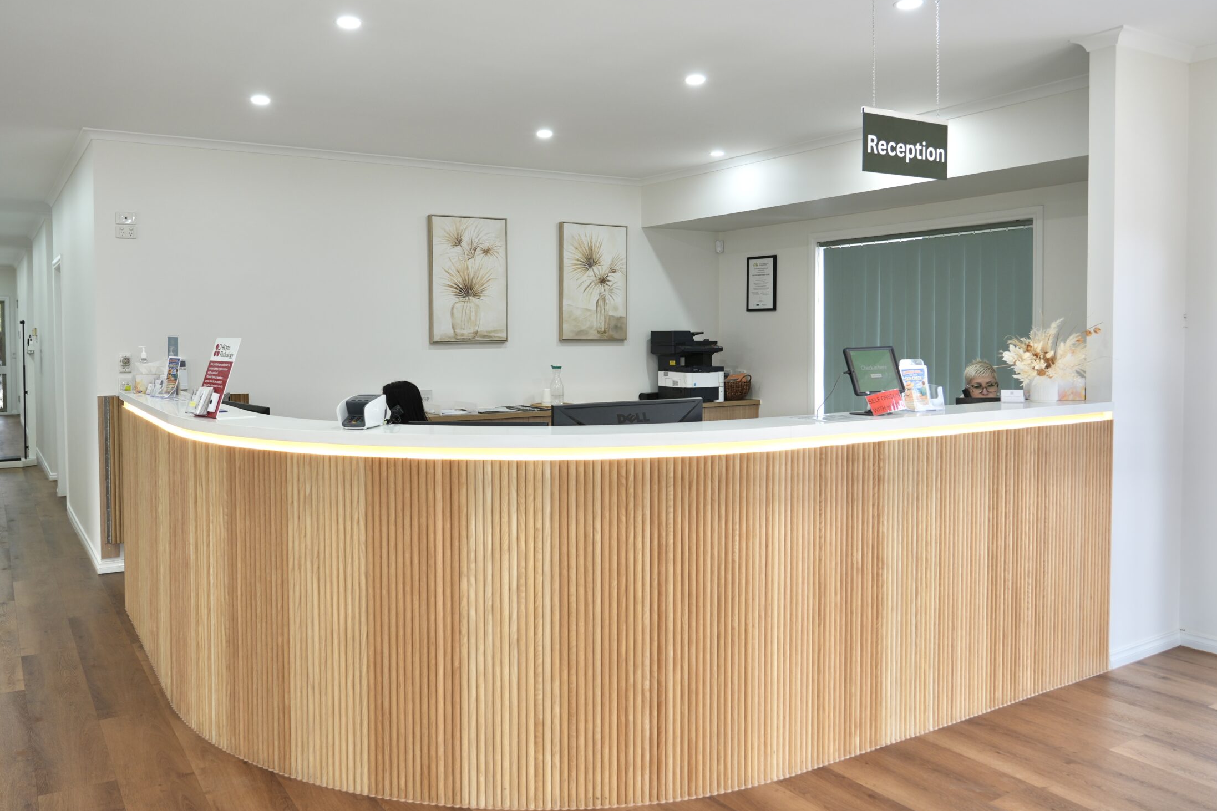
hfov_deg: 65.3
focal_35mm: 28
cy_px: 367
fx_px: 947
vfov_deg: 46.3
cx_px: 541
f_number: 4
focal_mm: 24
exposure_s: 1/30
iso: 125
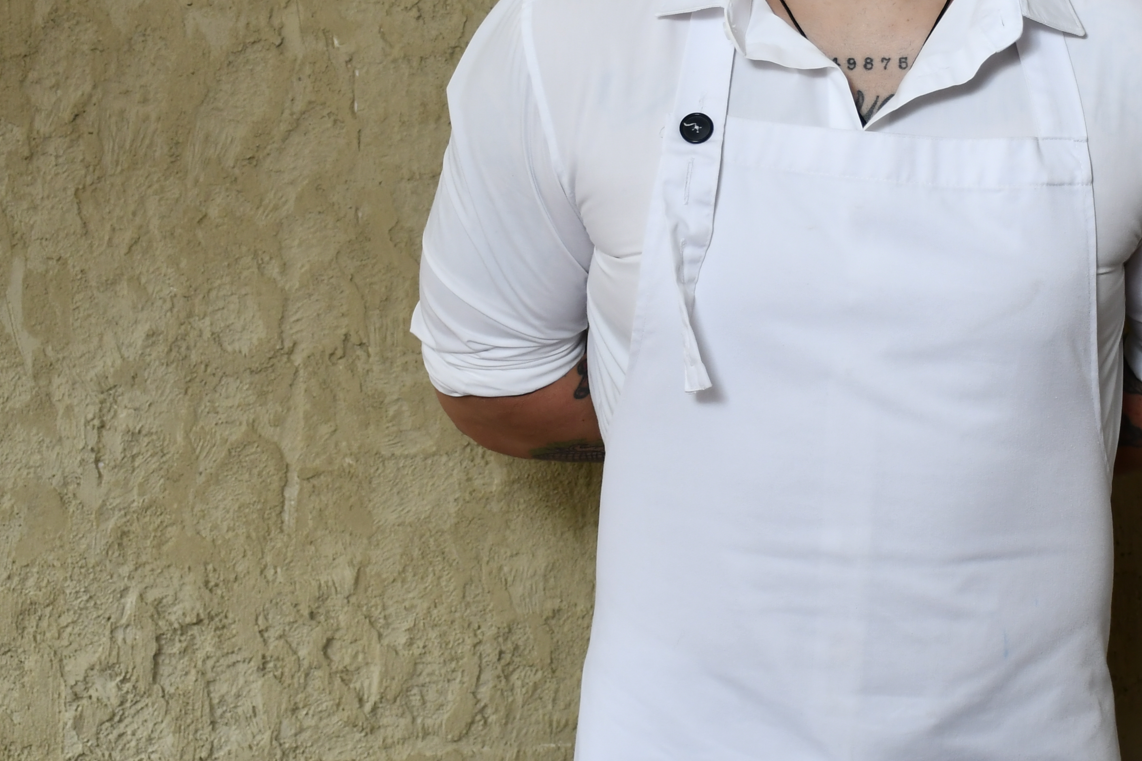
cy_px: 139
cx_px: 855
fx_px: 2506
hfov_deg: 25.4
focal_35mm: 79
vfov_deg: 17.1
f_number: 4
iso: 500
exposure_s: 1/250
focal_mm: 27
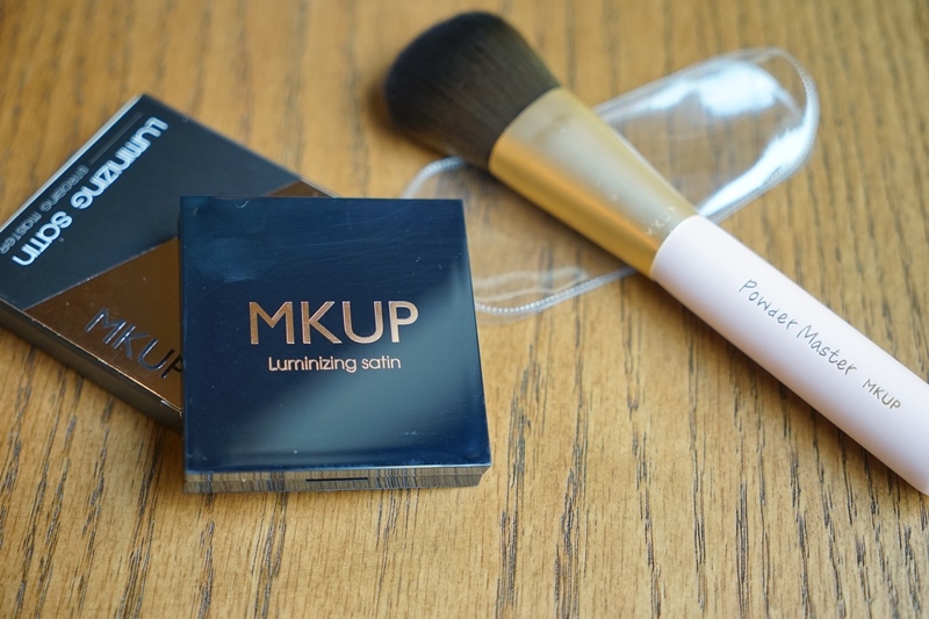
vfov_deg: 25.0
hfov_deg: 36.9
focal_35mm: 54
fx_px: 1393
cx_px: 464
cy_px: 310
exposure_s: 1/60
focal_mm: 54
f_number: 4.5
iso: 800
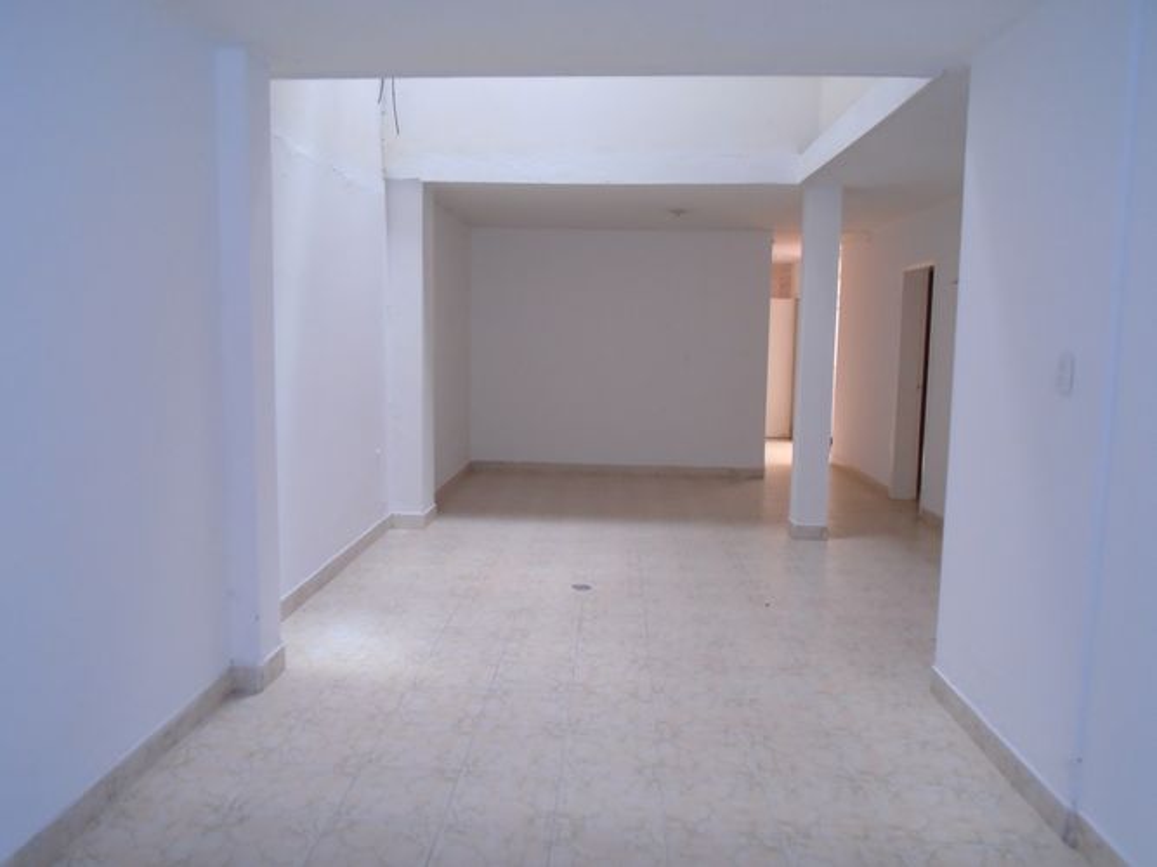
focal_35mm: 26
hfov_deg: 67.3
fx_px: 869
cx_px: 578
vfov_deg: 53.0
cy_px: 434
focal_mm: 4.6
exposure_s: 1/30
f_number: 3.2
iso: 160
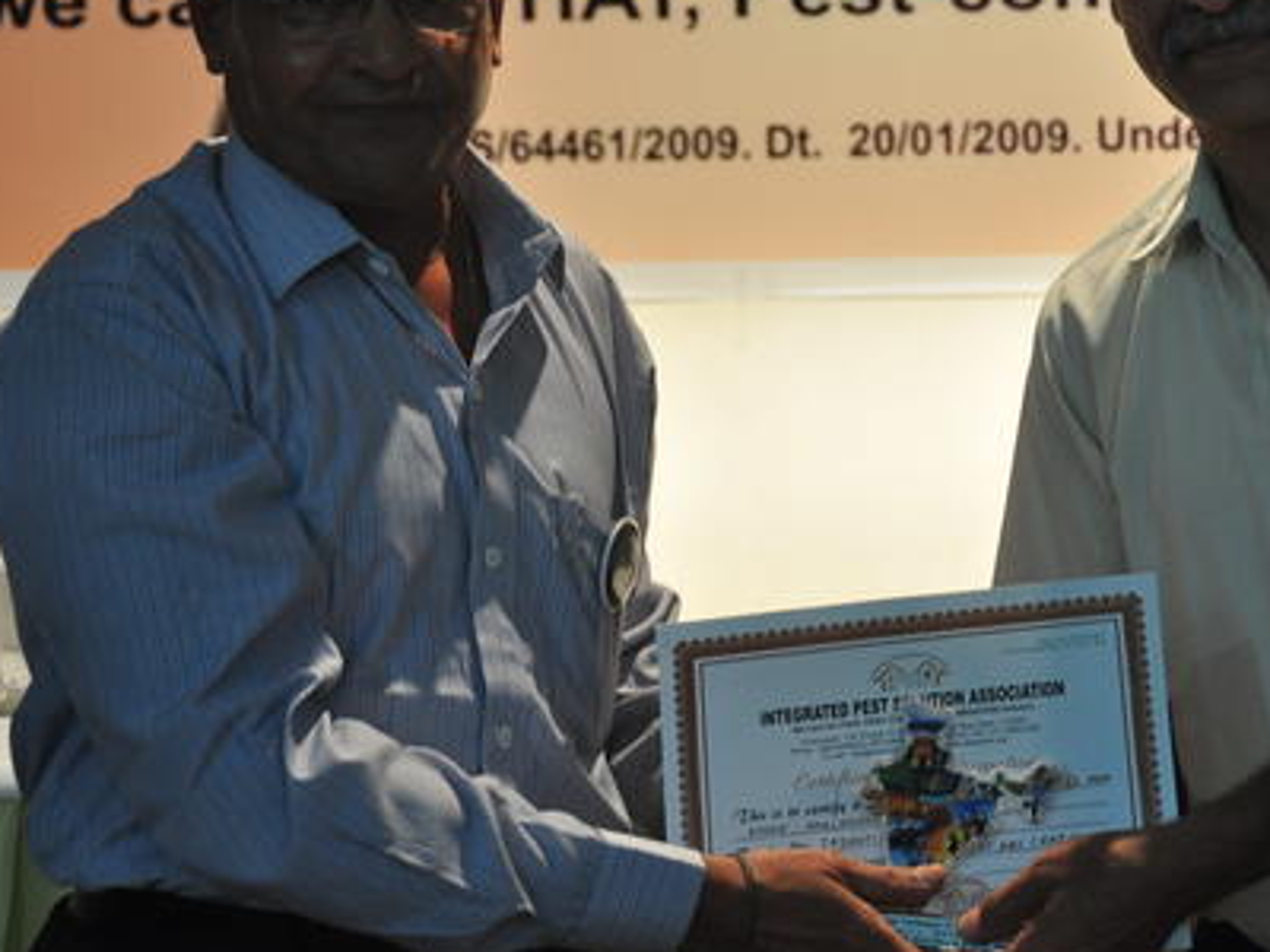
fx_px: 4439
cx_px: 930
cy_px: 332
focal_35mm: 121
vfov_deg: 12.2
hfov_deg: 16.2
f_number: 5
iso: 800
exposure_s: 1/50
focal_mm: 56
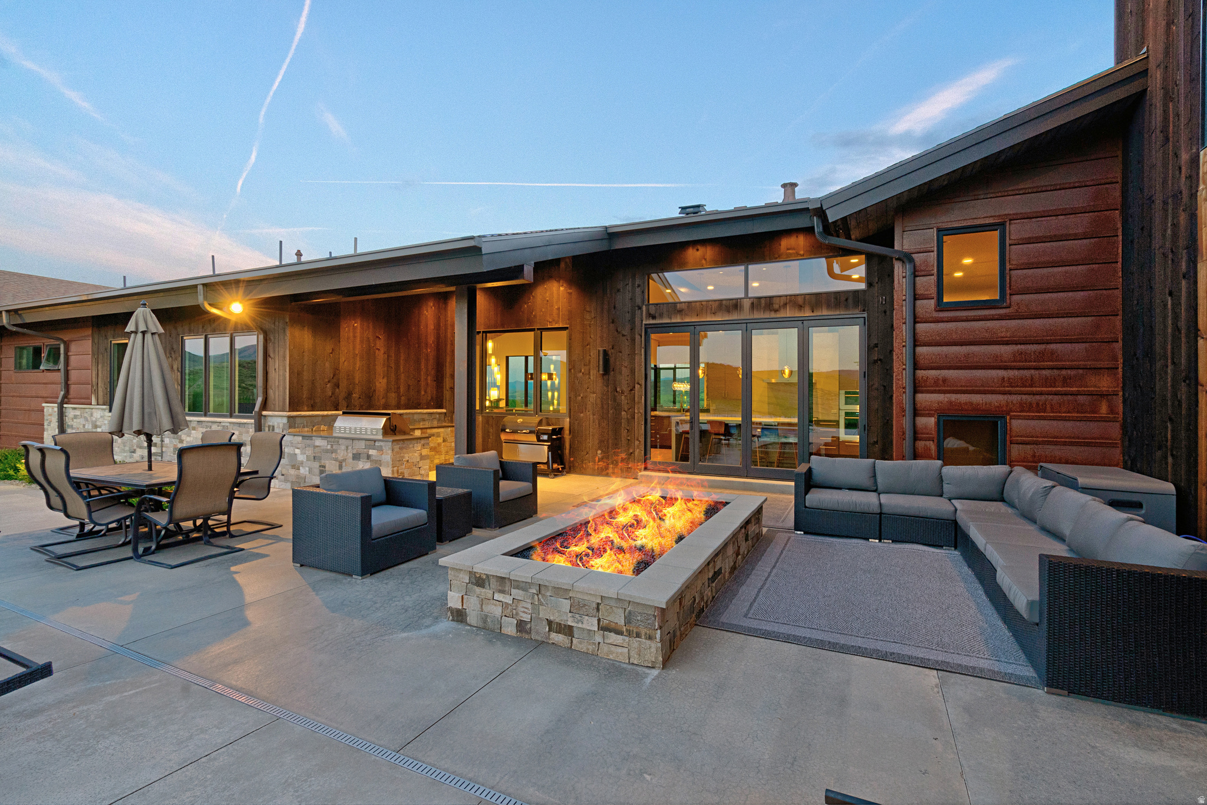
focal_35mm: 16
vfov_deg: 73.7
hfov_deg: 96.7
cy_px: 402
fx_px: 536
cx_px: 604
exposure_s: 1/50
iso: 1250
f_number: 9
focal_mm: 16
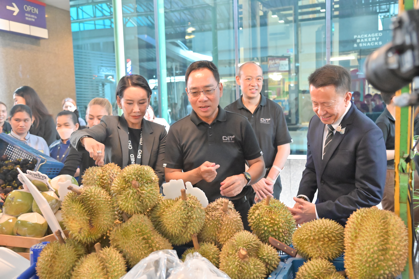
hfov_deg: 50.7
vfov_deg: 35.0
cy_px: 140
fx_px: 442
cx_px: 210
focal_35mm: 38
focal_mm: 38
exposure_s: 1/125
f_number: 4.5
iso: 9000
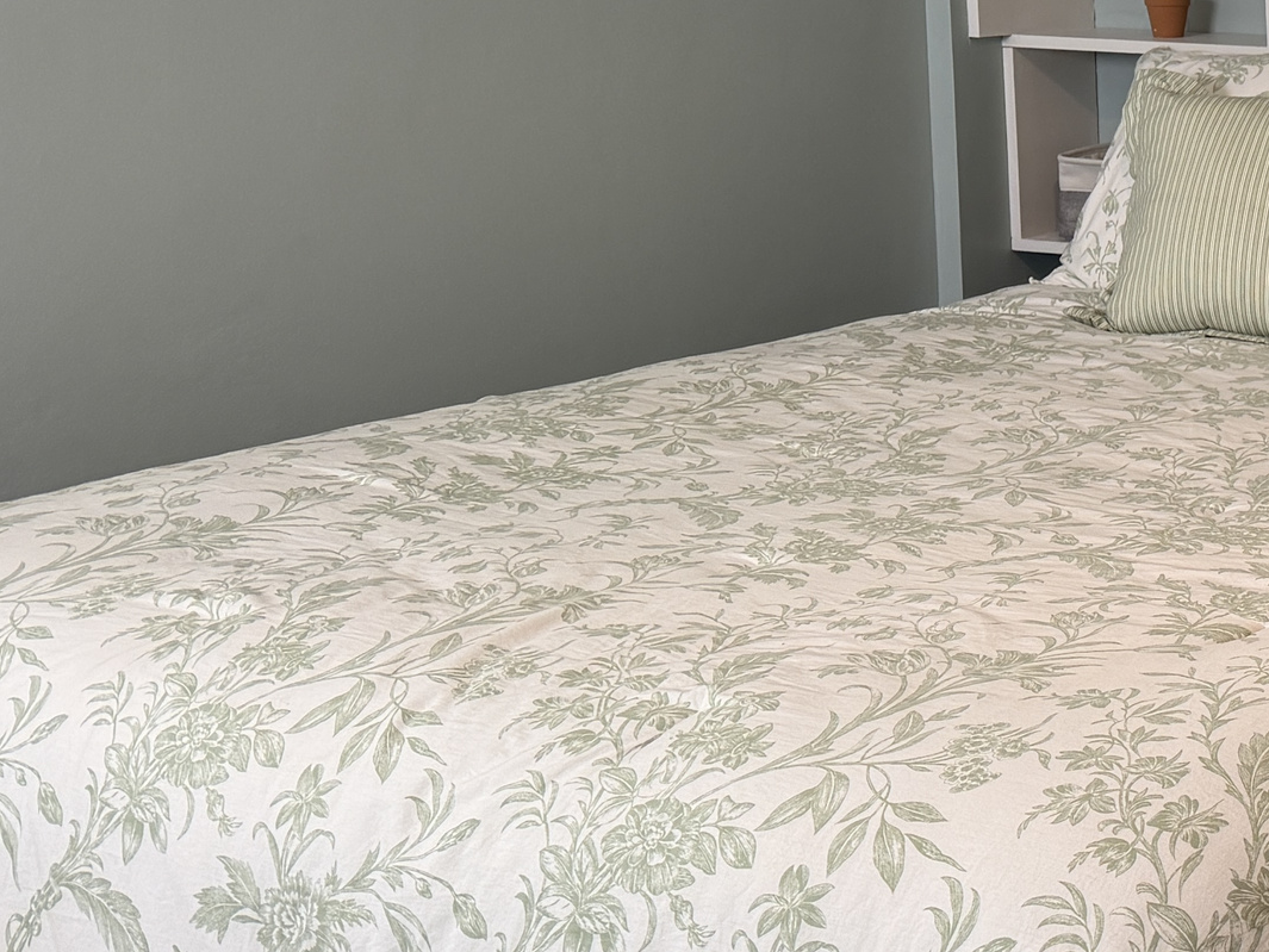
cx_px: 1681
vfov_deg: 22.7
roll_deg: -0.2
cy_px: 230
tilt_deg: -8.1
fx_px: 2346
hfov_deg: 25.7
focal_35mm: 64
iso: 160
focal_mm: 6.76
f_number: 1.78
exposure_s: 1/120
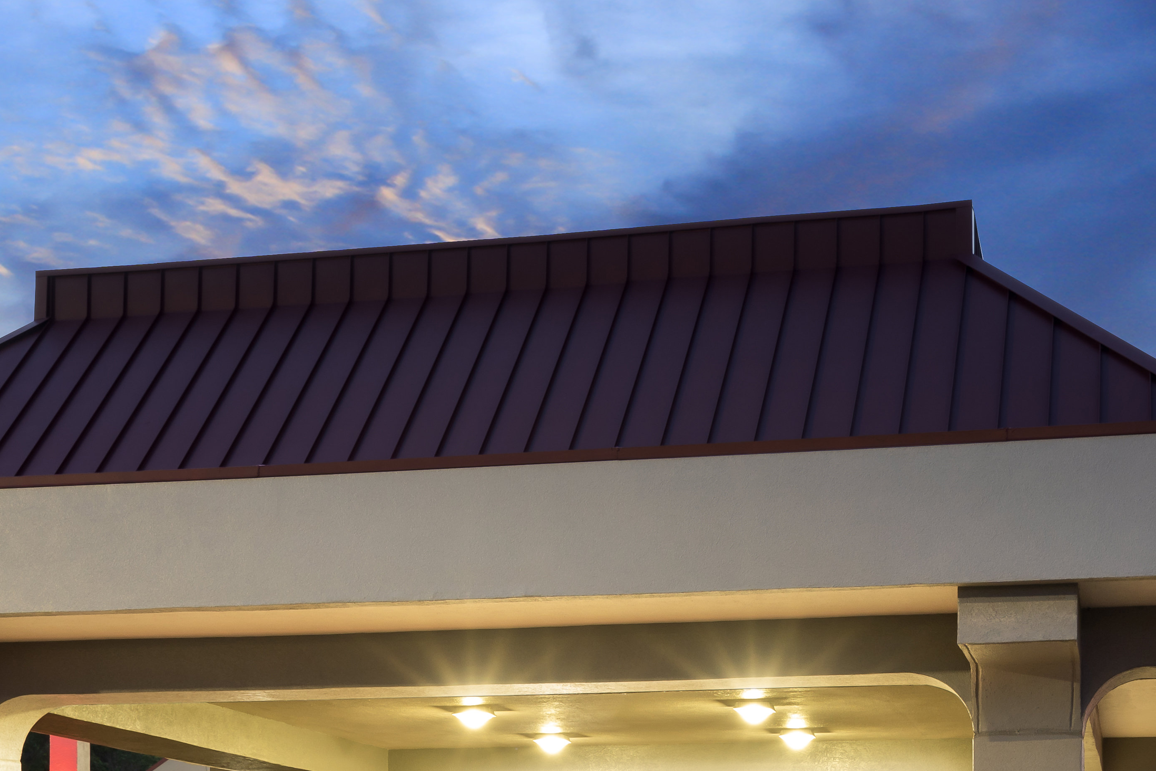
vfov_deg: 18.6
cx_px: 528
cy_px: 817
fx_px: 2280
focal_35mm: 71
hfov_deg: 28.4
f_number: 8
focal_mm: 33
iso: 320
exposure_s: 1.6
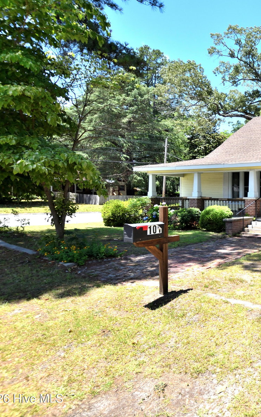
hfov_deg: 41.9
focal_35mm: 23
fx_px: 262
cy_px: 208
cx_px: 288
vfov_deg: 77.1
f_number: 8
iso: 200
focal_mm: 10
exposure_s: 1/250
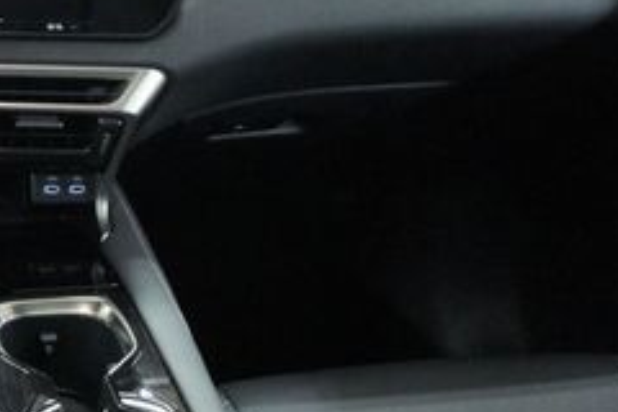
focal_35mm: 72
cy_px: 193
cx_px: -149
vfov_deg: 18.9
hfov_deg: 24.9
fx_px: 1236
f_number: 3.5
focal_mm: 18
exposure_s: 1/30
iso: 1600
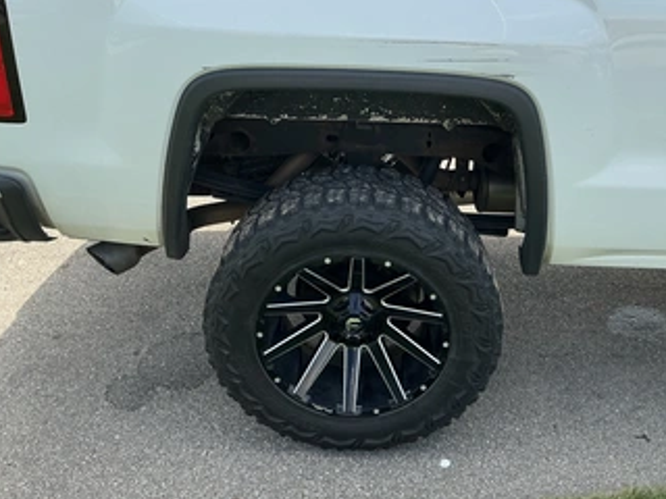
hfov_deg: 52.5
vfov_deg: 40.5
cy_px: 193
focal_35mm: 35
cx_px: 373
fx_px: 673
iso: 25
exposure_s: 1/804
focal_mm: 3
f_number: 1.8
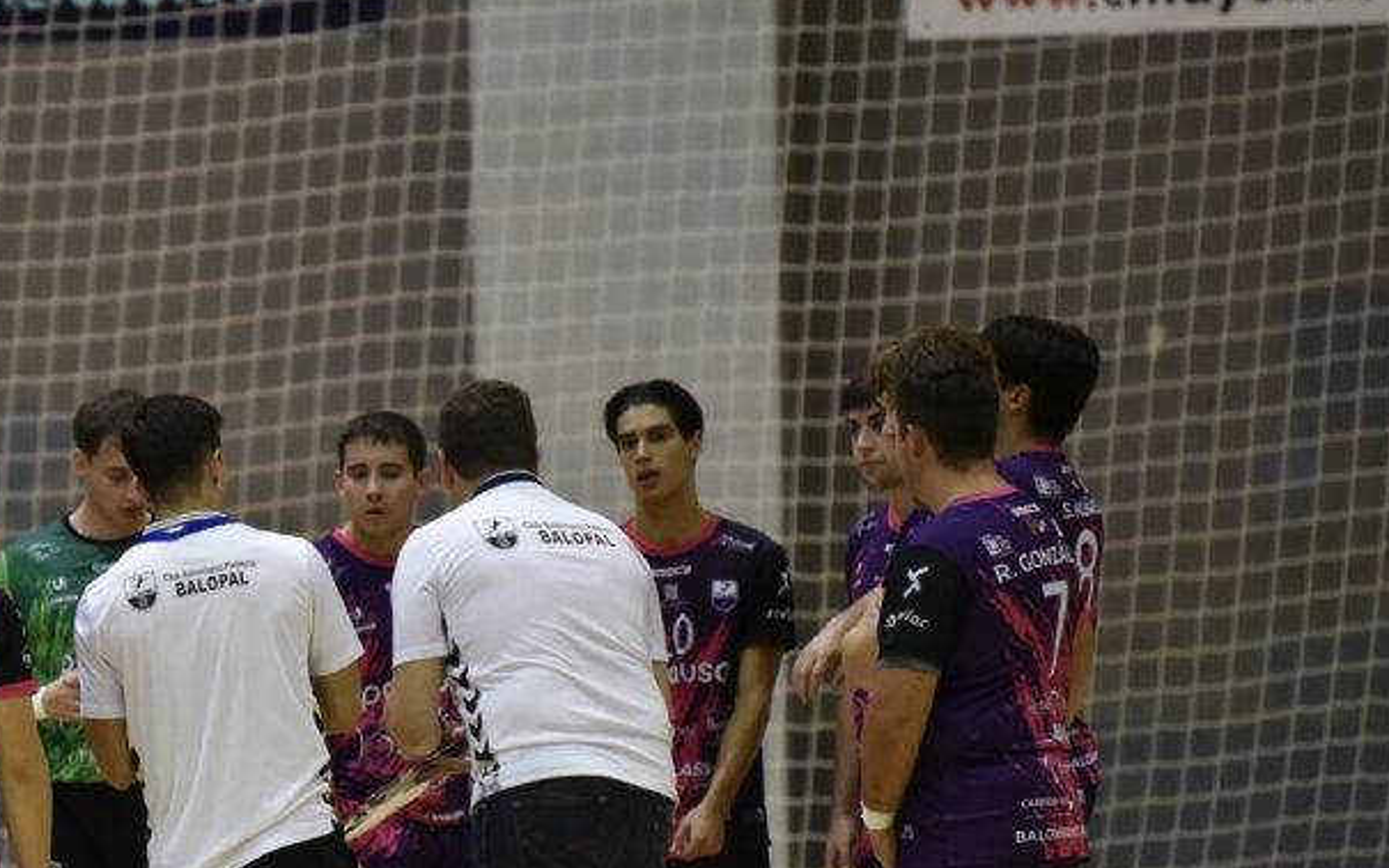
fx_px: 16314
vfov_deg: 3.0
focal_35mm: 431
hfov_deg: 4.9
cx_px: 223
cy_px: 659
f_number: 2.8
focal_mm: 200
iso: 6400
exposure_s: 1/800
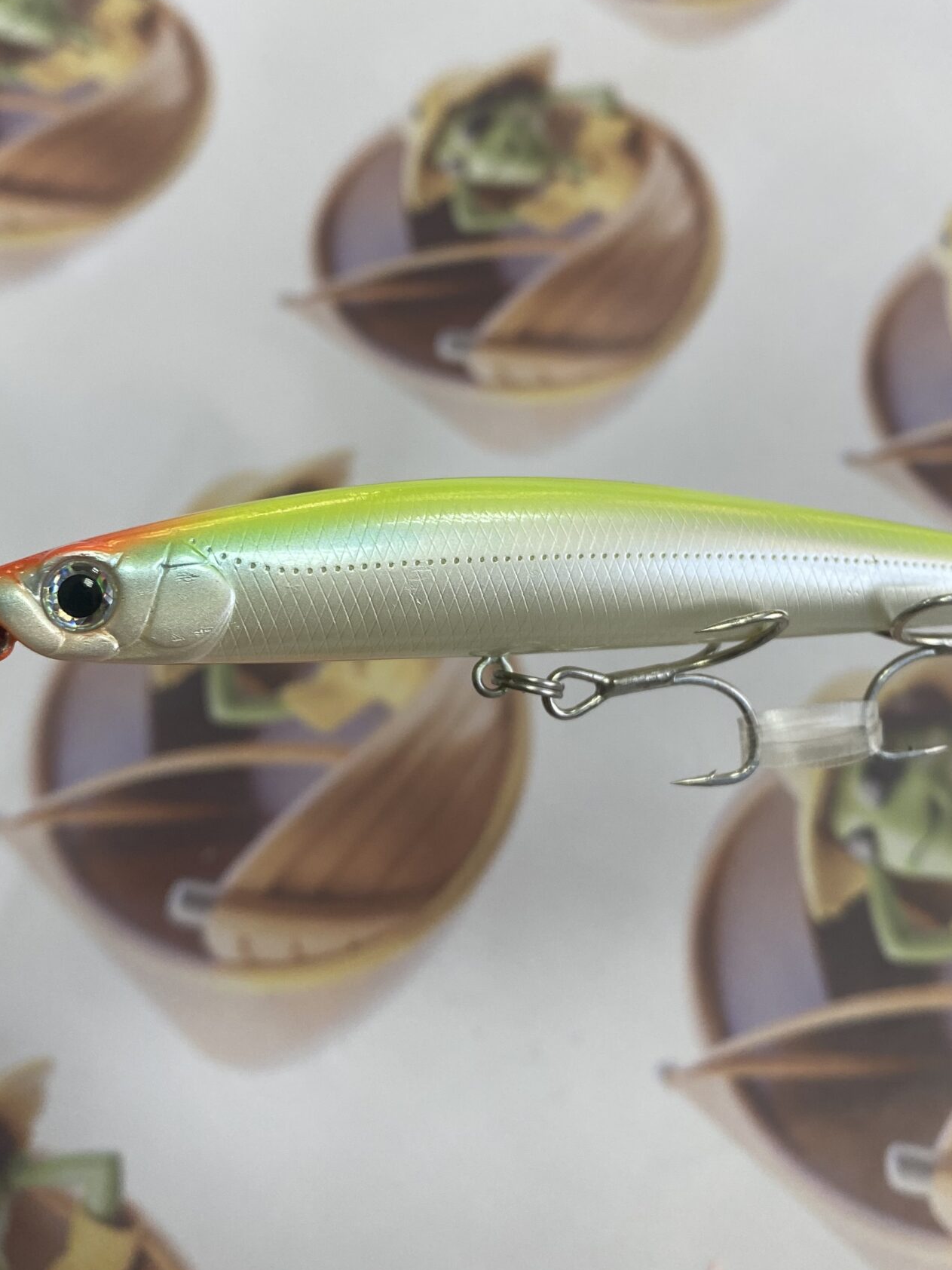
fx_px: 1393
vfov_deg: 48.9
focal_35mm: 38
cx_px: 494
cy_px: 593
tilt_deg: -61.1
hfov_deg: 37.7
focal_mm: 4.25
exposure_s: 1/120
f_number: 1.8
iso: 80
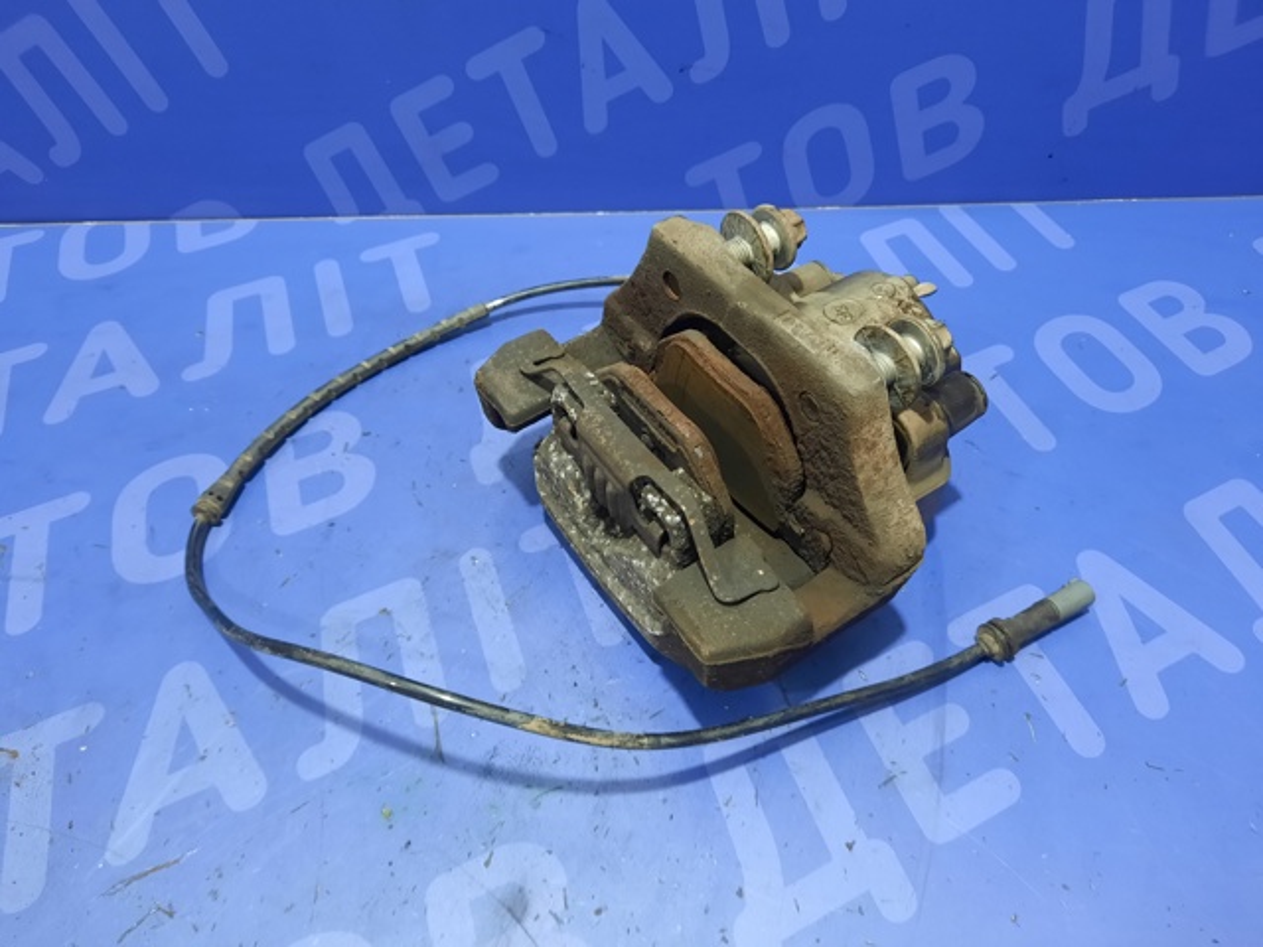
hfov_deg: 69.4
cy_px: 474
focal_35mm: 25
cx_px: 632
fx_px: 912
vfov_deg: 54.9
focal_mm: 4.6
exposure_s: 1/25
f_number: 2
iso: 400
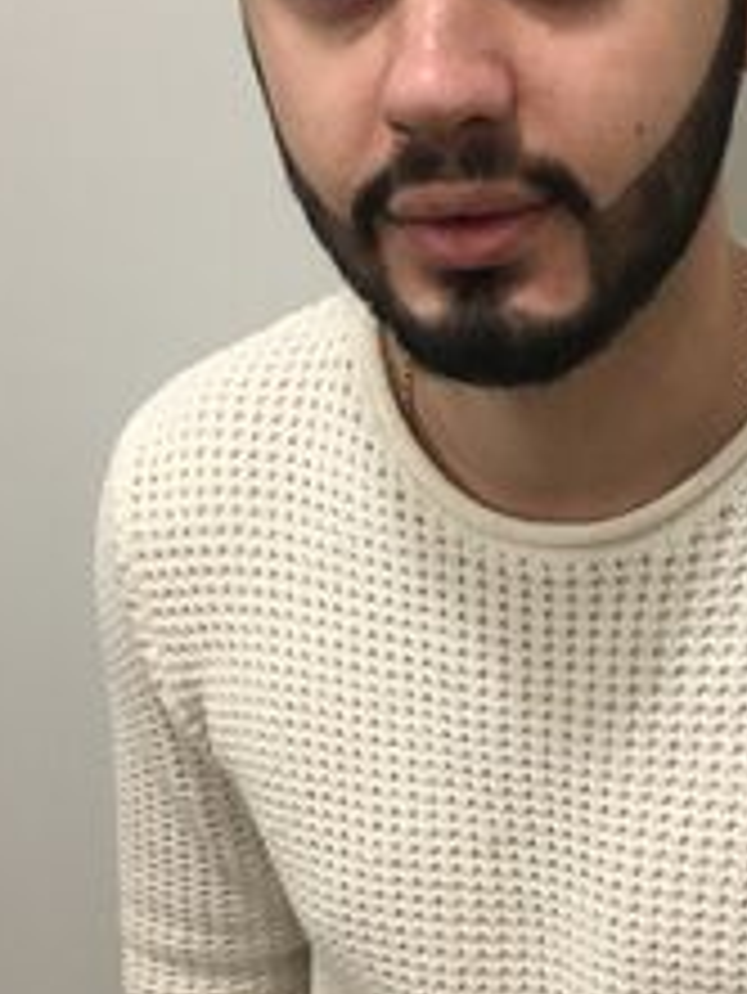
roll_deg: +1.4
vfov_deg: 30.7
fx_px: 1811
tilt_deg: -16.8
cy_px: 481
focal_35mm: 63
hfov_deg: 22.9
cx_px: 608
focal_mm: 4.15
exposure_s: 1/8
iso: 100
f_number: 2.2
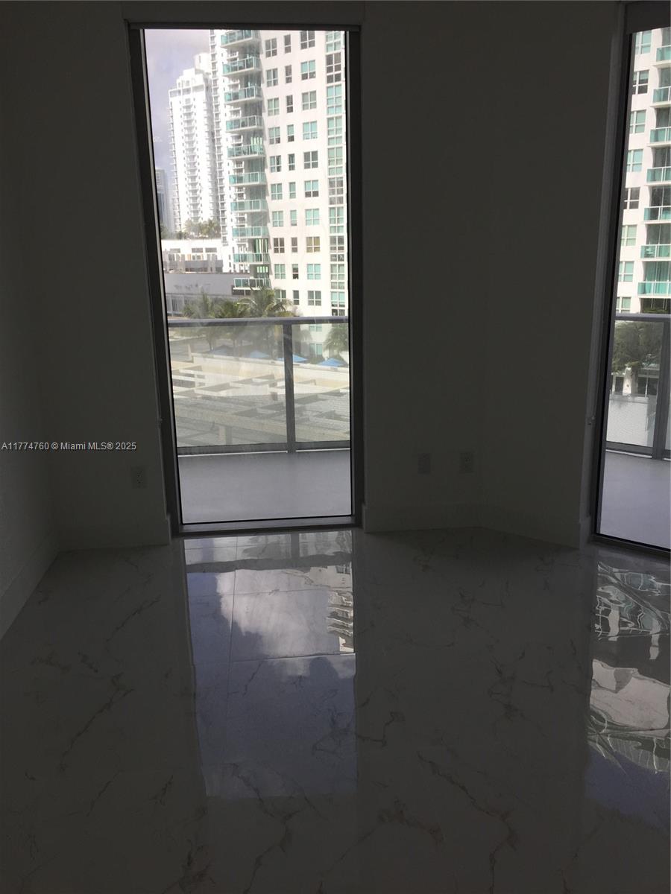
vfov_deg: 61.7
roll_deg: +1.6
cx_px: 336
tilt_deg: -13.5
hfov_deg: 48.2
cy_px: 447
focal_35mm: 29
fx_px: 750
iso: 32
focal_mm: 4.15
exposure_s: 1/527
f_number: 2.2
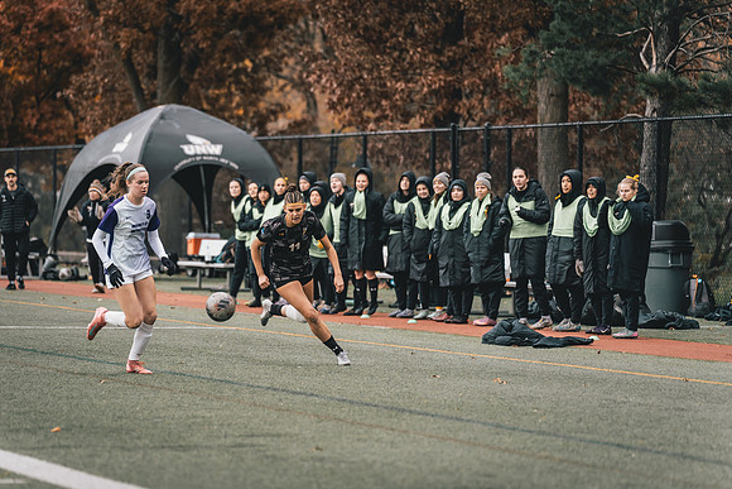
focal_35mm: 174
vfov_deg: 7.9
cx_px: 324
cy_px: 284
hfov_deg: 11.8
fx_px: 3545
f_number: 2.8
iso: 400
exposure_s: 1/1000
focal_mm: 150
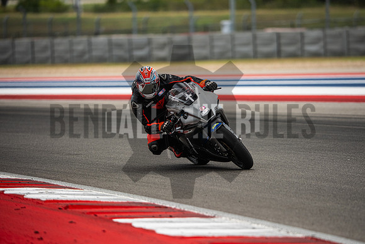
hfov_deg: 6.9
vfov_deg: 4.6
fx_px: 3042
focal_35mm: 300
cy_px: 122
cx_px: 182
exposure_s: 1/4000
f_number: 2
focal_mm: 200
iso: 320
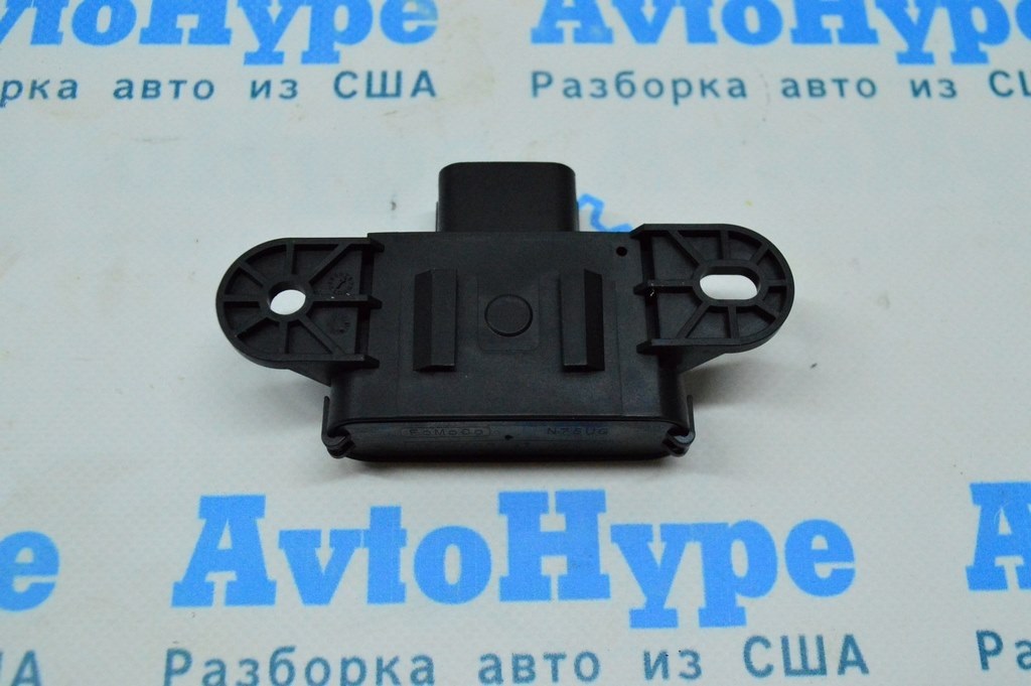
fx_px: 1073
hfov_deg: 51.3
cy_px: 343
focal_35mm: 38
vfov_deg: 35.4
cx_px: 516
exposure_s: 1/640
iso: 6400
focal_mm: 25
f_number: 6.3
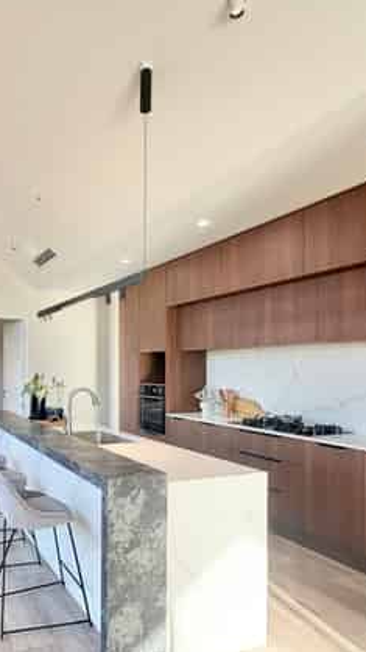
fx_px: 414
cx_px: 55
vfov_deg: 75.9
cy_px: 370
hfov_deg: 44.4
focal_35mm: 24
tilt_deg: -0.7
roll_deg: +1.2
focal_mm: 2.22
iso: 16
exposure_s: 1/100
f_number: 2.2
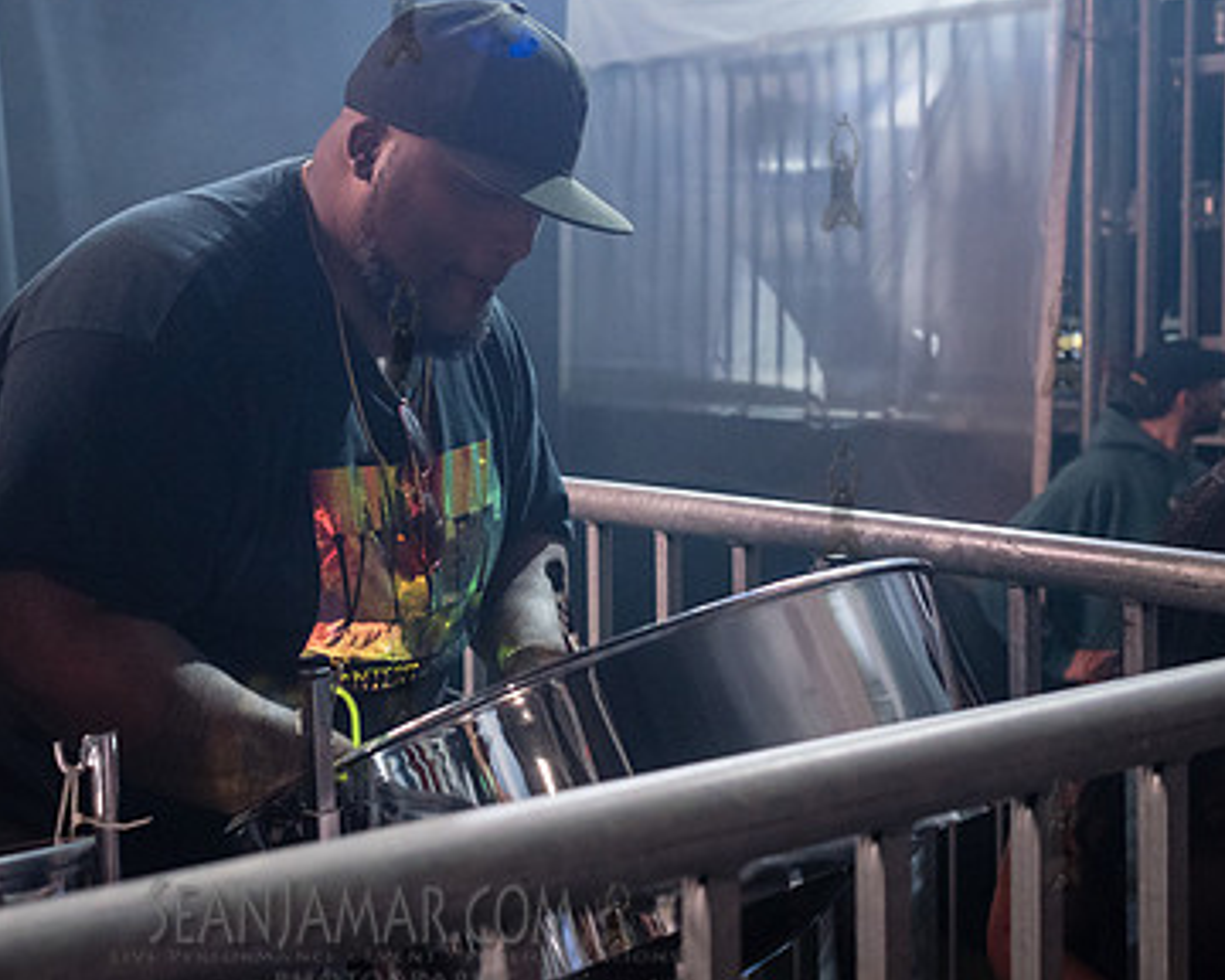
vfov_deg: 28.4
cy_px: 335
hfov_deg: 35.0
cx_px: 402
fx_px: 1922
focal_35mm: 53
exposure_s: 1/250
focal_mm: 35
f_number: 4
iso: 5000
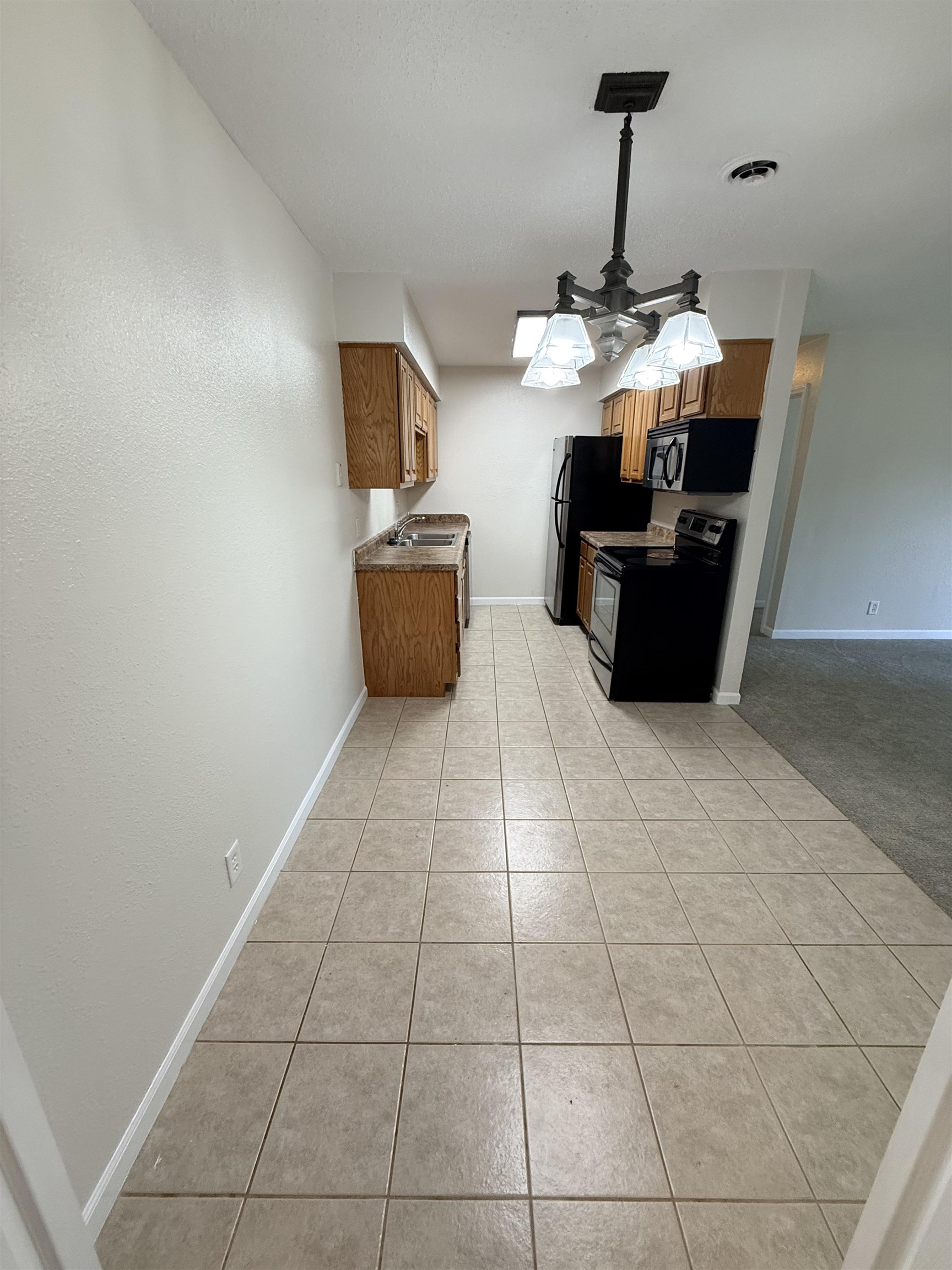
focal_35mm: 14
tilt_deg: -17.4
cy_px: 635
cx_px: 476
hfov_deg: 85.7
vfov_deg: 102.1
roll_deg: -1.1
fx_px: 513
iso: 200
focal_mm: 2.22
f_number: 2.2
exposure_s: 1/120
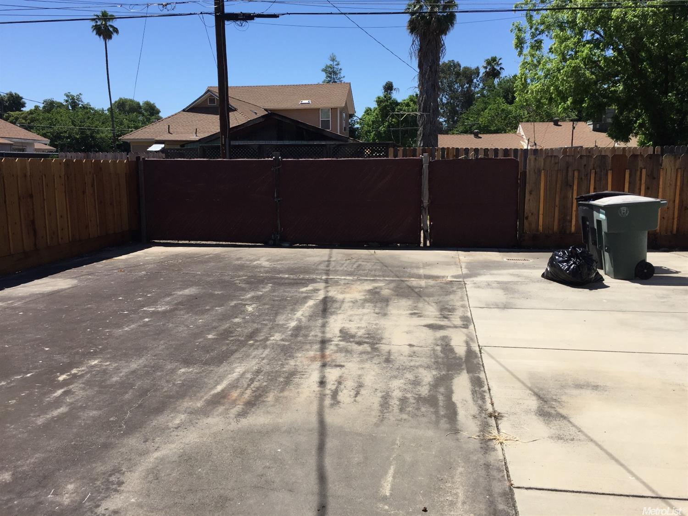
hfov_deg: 61.7
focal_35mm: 29
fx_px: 576
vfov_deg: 48.2
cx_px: 344
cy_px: 258
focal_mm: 4.15
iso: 32
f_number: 2.2
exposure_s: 1/2083
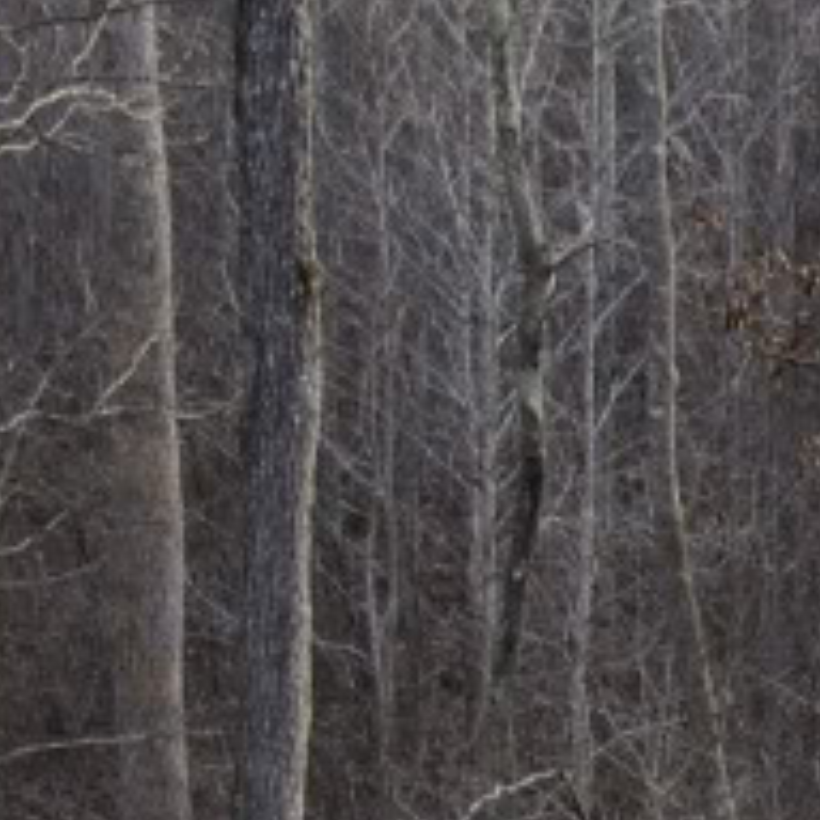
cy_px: 1439
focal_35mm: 258
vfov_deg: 6.6
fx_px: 6915
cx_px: 1546
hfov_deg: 6.6
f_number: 11
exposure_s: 1/30
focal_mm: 38
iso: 200
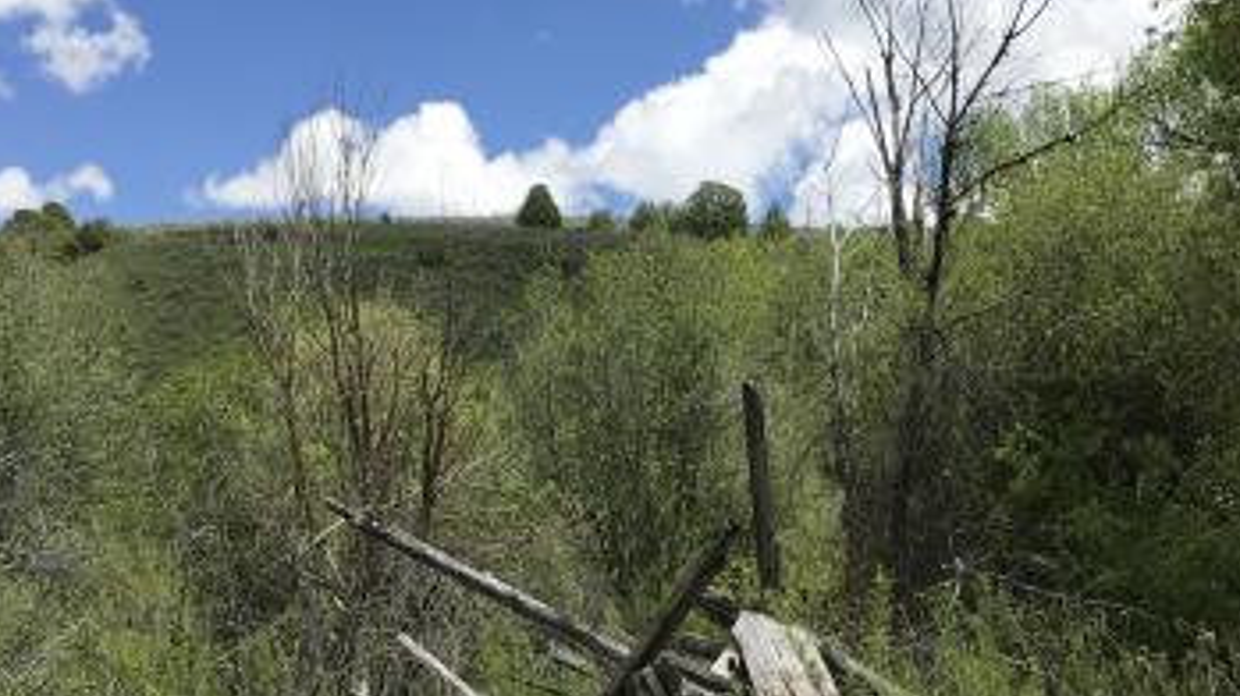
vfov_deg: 20.2
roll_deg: +0.7
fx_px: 1906
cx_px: 672
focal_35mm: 58
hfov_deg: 36.0
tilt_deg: -1.5
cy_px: 650
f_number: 2.2
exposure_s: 1/1399
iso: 25
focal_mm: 4.15
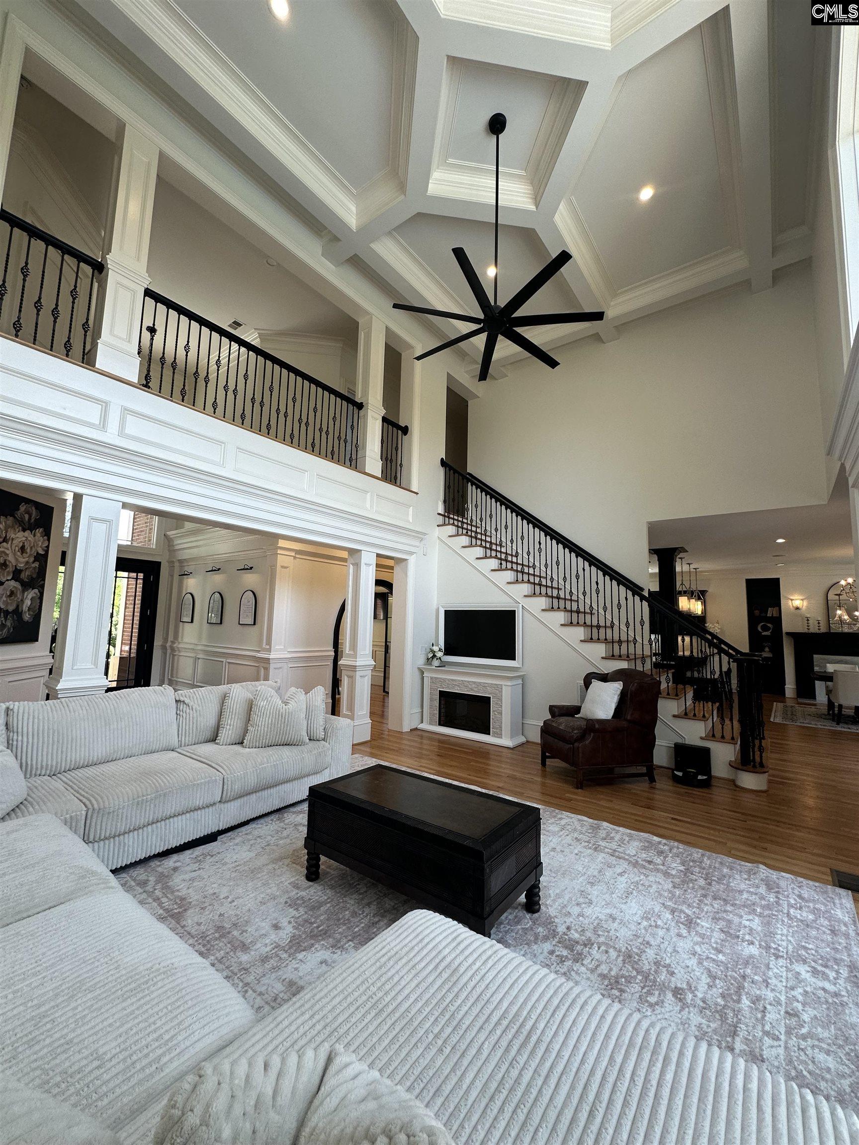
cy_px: 572
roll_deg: -1.9
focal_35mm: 14
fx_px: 463
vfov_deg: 102.1
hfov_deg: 85.7
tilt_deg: +6.5
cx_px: 430
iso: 64
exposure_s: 1/120
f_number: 2.2
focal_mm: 2.22
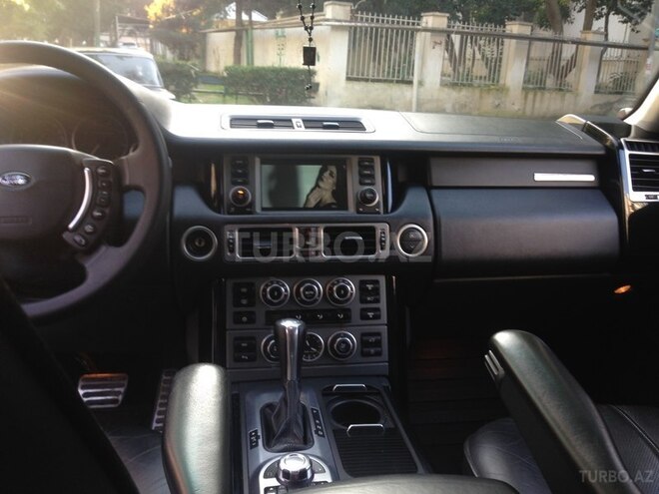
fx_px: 628
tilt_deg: -17.0
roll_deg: -2.4
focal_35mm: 33
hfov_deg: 55.4
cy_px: 247
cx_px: 330
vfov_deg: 42.9
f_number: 2.4
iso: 50
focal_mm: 4.12
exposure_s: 1/24
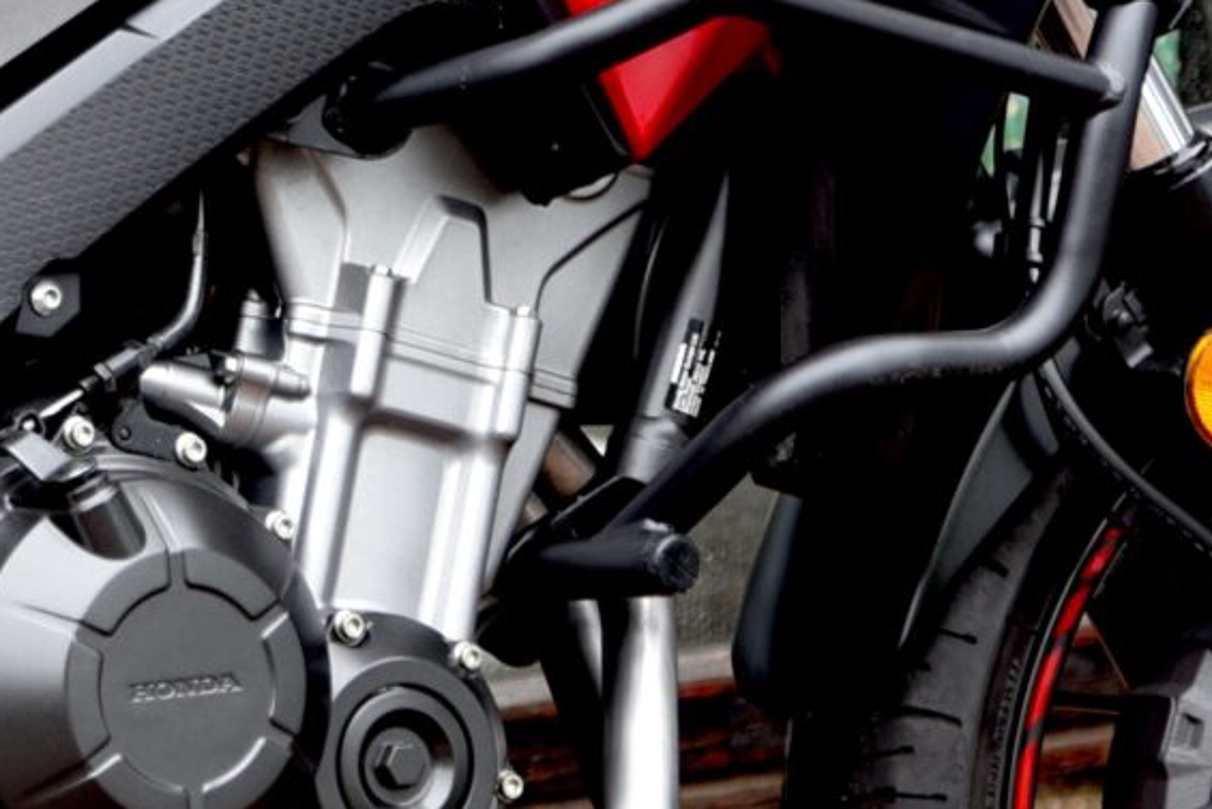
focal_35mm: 281
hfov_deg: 7.3
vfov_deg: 4.9
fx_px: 9462
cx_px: -369
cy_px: 248
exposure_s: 1/50
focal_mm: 62
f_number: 2.8
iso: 100
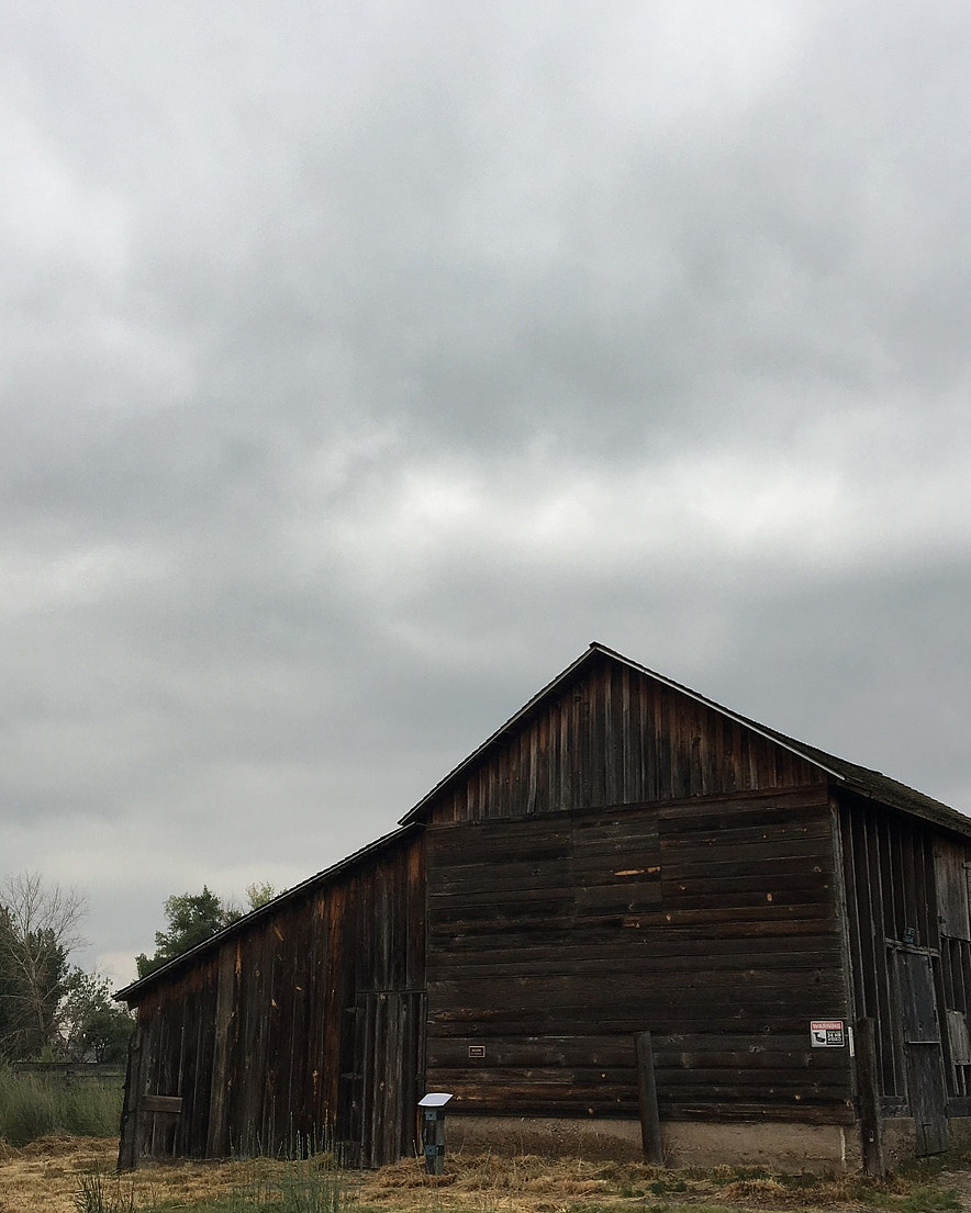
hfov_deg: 36.5
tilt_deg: +17.7
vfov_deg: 44.8
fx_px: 1473
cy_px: 610
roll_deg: -0.7
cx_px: 483
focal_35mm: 41
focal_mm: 4.15
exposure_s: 1/381
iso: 25
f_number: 2.2
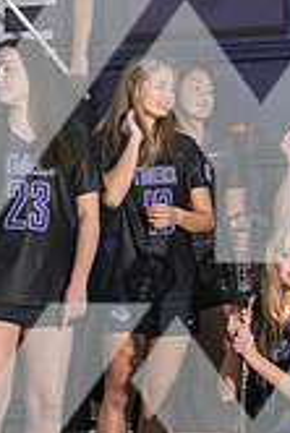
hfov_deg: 7.8
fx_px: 2110
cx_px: 368
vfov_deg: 11.7
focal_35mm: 175
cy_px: 127
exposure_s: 1/160
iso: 64
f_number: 7.1
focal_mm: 50
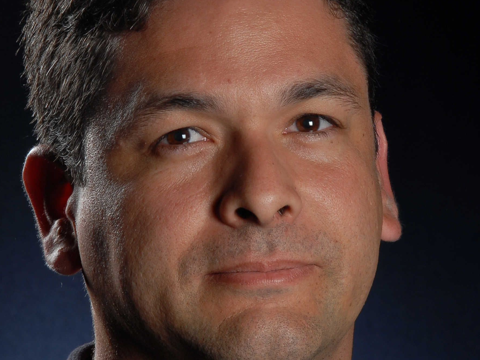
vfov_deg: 3.5
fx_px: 5894
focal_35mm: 425
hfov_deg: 4.7
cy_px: 192
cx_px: 249
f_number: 11
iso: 125
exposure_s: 1/125
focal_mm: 135
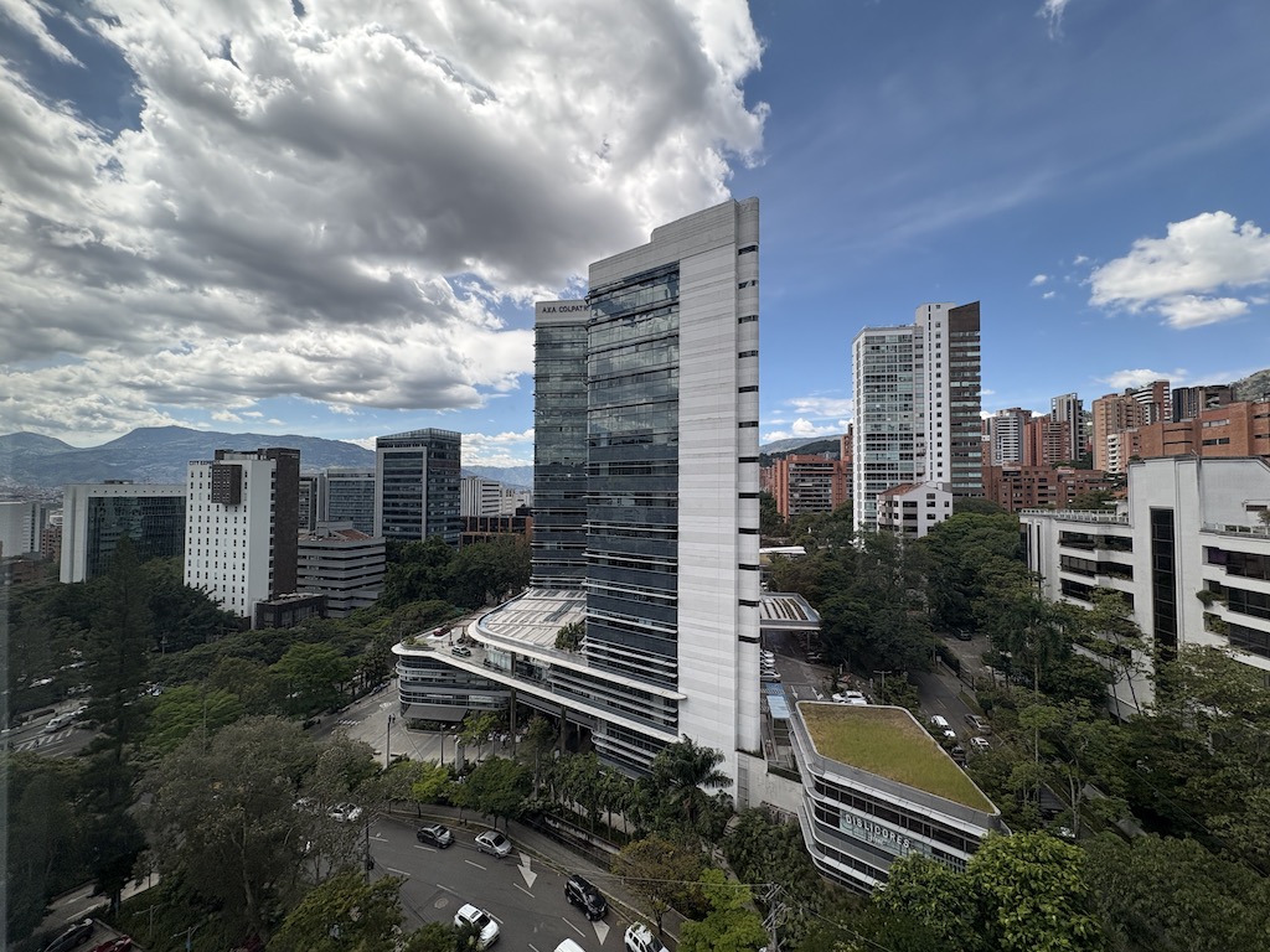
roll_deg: +0.1
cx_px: 635
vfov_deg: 85.7
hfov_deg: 102.1
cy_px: 476
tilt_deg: +1.2
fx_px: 514
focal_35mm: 14
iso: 50
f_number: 2.2
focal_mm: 2.22
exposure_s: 1/932
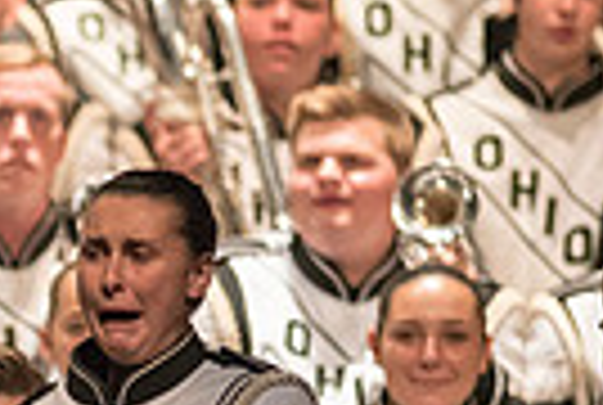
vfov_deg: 1.1
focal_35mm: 1297
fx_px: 21773
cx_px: -500
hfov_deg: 1.6
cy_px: 560
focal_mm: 300
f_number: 2.8
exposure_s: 1/500
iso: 4000
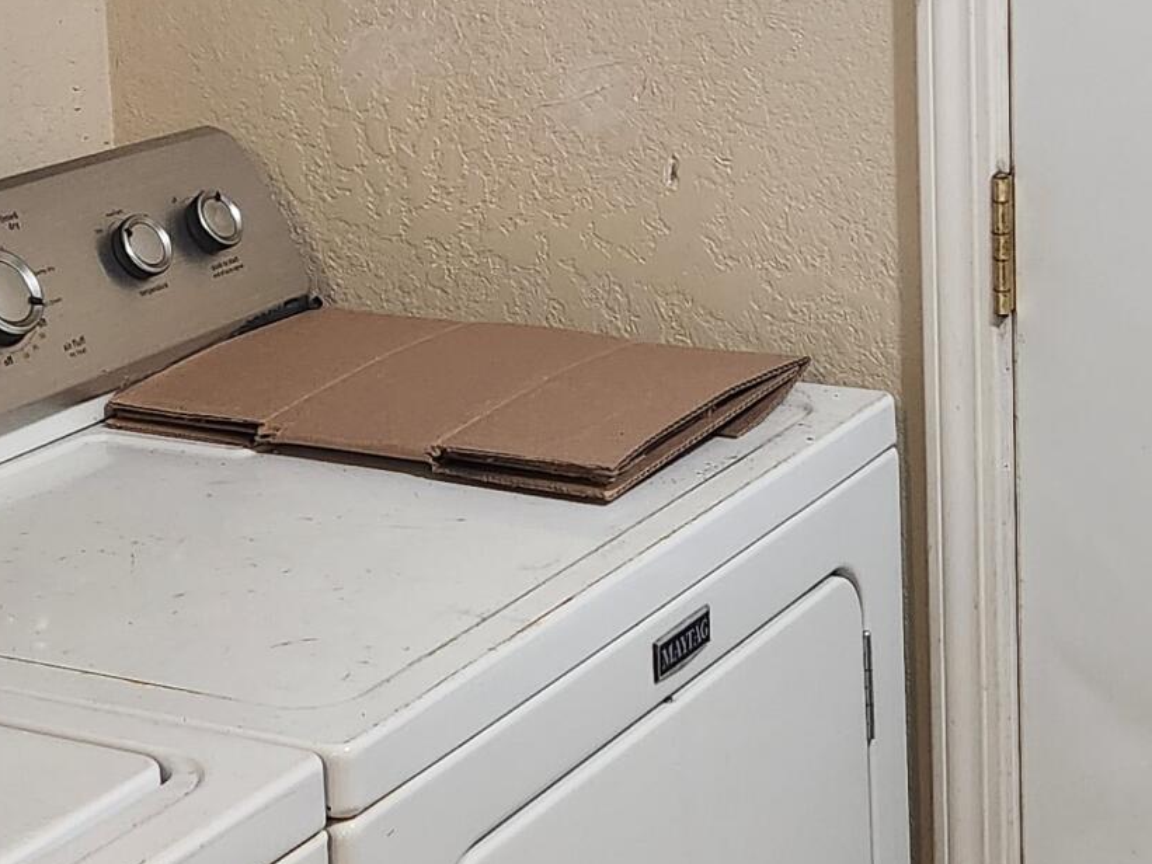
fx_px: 2796
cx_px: 428
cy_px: 104
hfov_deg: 23.2
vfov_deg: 17.3
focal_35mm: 84
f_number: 1.8
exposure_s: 1/120
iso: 320
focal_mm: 5.4
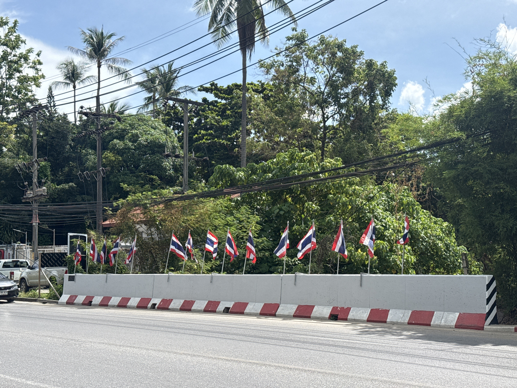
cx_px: 258
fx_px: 717
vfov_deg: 30.3
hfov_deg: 39.7
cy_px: 194
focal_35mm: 48
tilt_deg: +3.9
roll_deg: +0.8
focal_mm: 6.76
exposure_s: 1/4587
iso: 64
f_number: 1.78
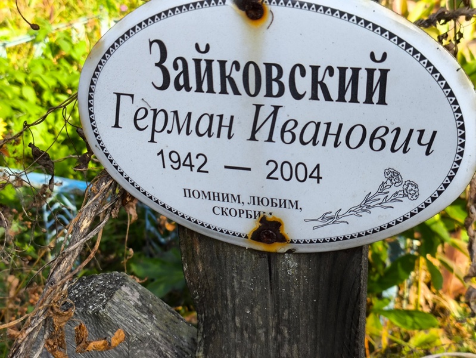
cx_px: 238
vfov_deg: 29.1
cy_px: 179
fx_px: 688
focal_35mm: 50
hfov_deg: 38.2
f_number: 1.7
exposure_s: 1/200
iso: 50
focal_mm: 4.71
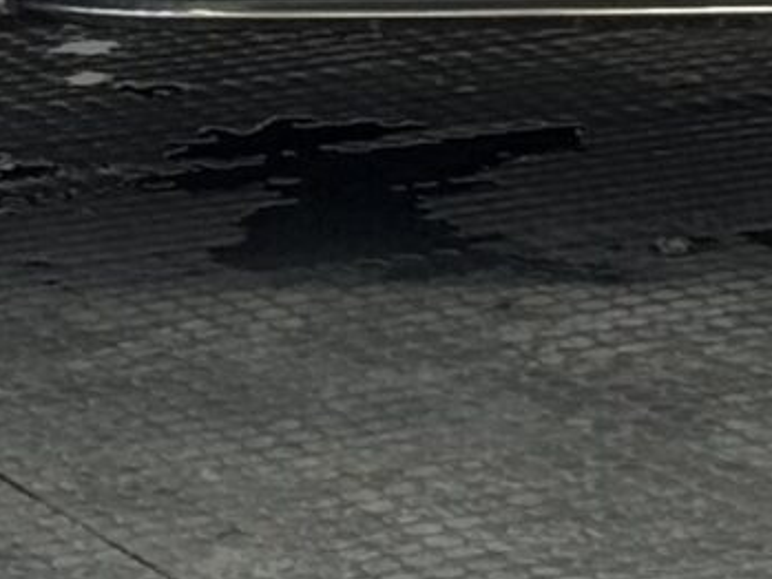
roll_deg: -0.4
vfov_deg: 4.1
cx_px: 878
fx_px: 7853
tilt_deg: -2.8
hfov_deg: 5.6
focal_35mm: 352
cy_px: -1180
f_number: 1.78
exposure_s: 1/210
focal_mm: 6.76
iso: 100
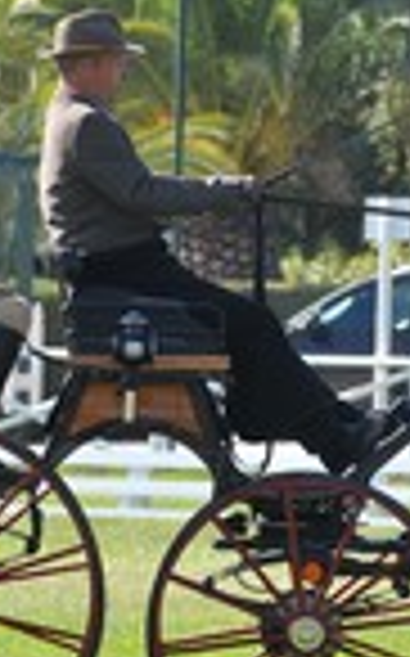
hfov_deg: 2.3
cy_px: 263
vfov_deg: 3.7
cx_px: 518
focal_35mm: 564
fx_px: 10103
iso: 320
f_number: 5
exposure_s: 1/640
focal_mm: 120
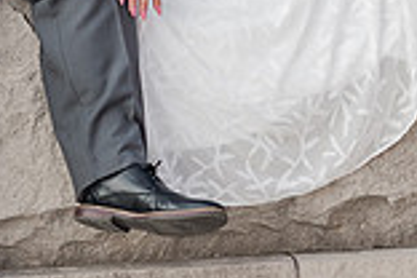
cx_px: 233
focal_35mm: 317
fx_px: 3672
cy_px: -162
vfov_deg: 4.3
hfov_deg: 6.5
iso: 64
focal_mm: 85
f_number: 3.5
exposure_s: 1/125
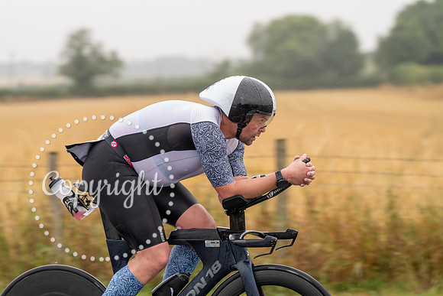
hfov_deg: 16.0
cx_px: 222
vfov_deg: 10.7
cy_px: 148
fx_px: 1575
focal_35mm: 128
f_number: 3.5
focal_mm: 128
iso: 250
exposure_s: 1/400
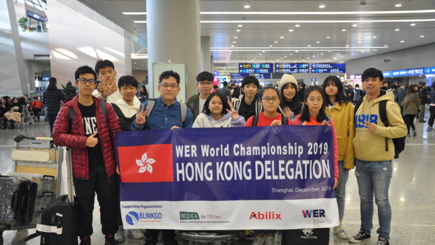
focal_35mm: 38
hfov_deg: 52.8
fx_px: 438
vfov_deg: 31.1
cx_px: 217
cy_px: 145
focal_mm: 24
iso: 400
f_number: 4
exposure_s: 1/15
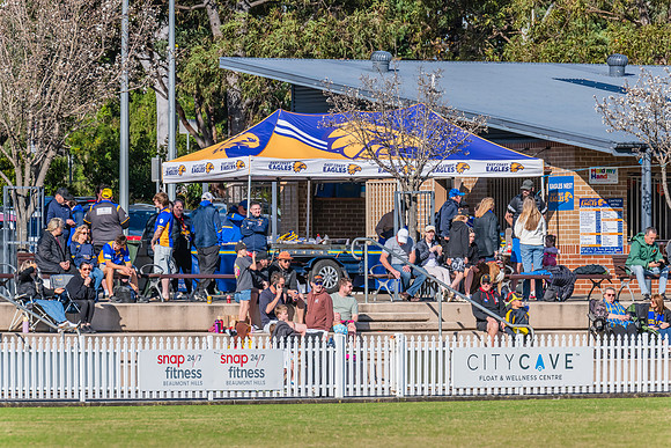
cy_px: 224
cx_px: 336
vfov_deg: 3.5
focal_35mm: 397
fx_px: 7393
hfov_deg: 5.2
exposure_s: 1/1250
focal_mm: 380
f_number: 14
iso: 800
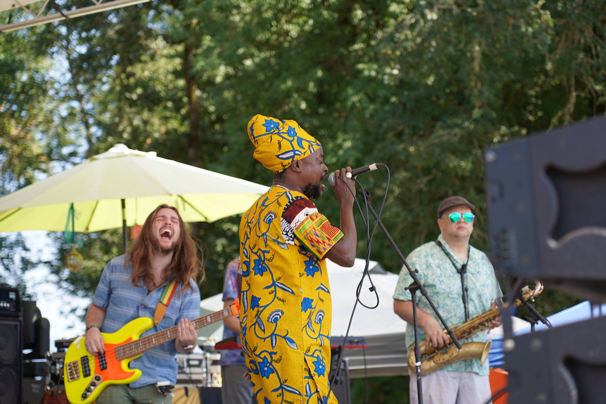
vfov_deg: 13.0
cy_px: 202
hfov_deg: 19.5
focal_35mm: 105
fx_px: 1767
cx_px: 303
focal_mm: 105
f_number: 4
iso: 100
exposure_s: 1/200
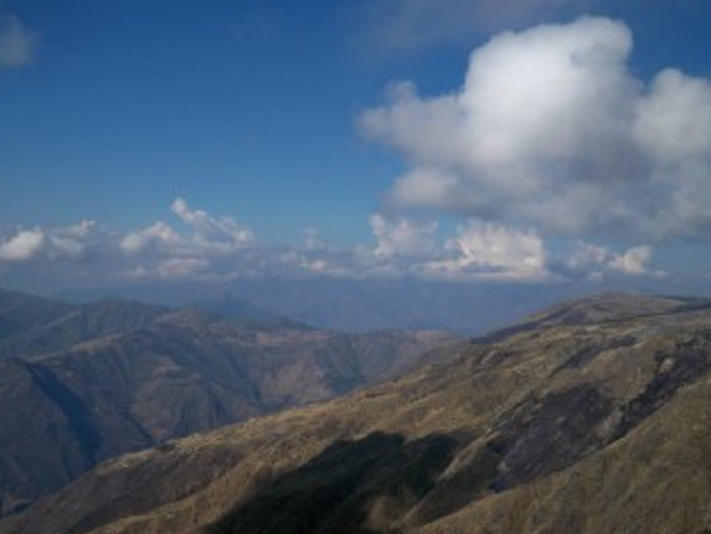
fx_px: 904
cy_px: 214
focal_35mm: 44
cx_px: 349
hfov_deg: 42.9
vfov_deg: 32.8
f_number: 4.7
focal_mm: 6.3
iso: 64
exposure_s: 1/1000
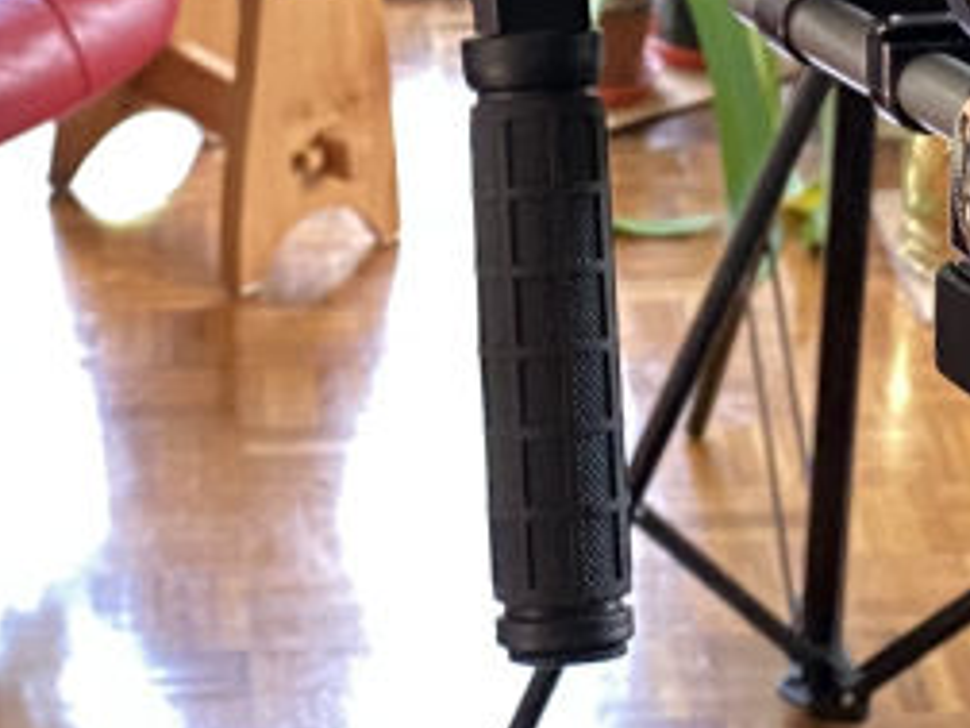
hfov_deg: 15.0
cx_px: 620
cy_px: -377
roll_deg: -2.4
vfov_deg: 10.9
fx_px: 3671
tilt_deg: -15.4
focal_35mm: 131
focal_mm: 4.25
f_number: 1.8
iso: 200
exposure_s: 1/60
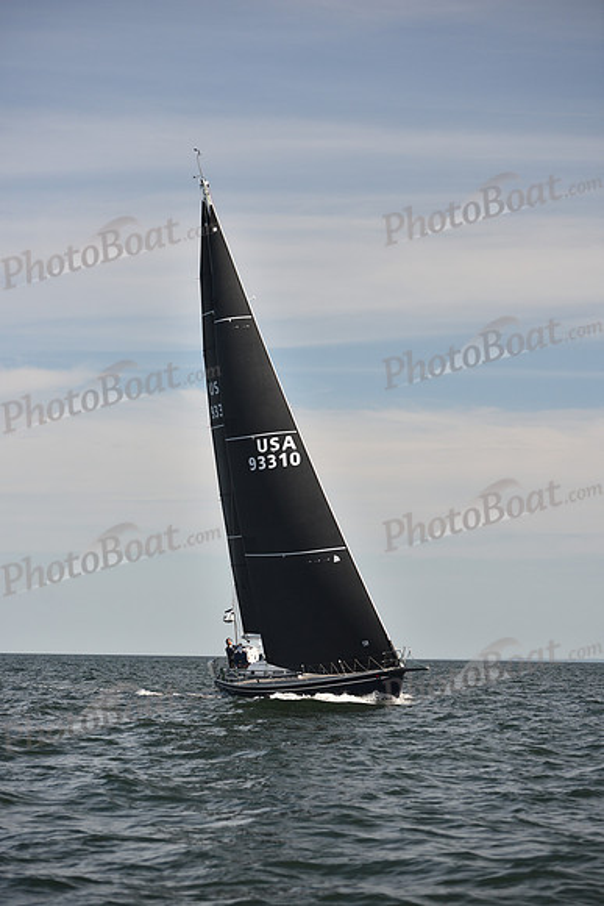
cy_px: 453
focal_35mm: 86
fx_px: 2163
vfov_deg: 23.6
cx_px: 302
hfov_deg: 15.9
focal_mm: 86
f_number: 3.5
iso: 250
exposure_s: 1/1250
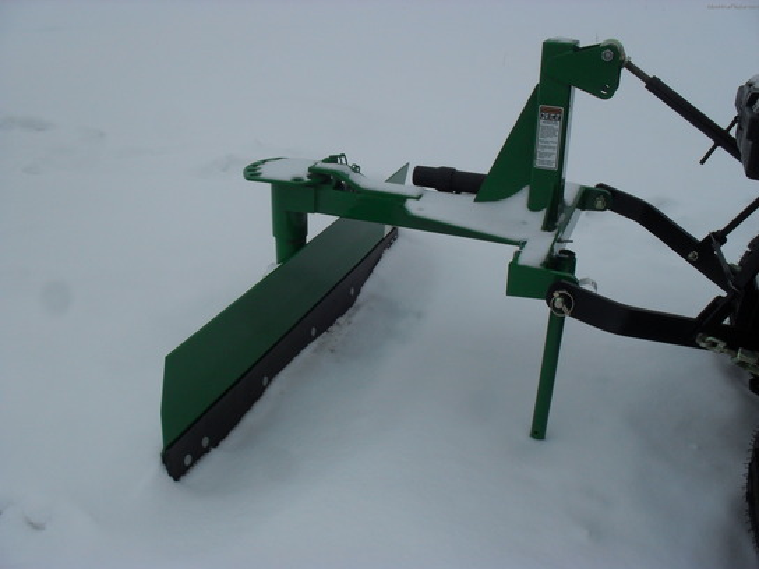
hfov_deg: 52.6
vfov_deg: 40.7
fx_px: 767
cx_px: 380
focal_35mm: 35
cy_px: 284
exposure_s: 1/180
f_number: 8.4
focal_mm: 6.3
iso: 100
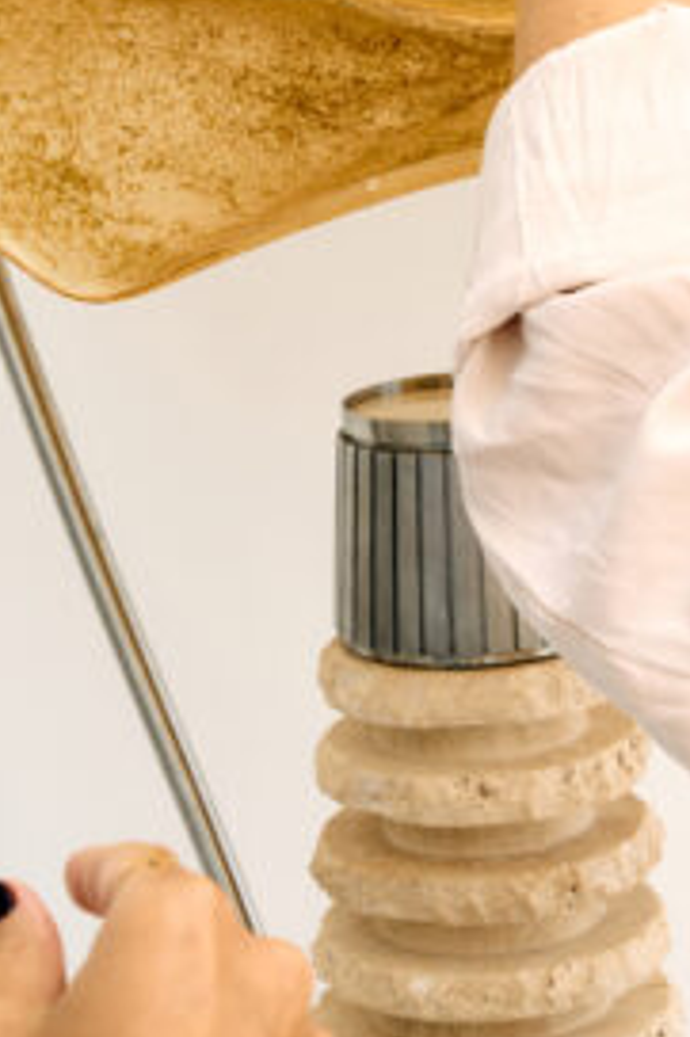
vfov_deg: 16.0
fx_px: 3684
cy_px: 282
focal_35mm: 128
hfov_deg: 10.7
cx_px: 566
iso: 100
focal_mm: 34
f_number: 7.1
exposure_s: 1/200
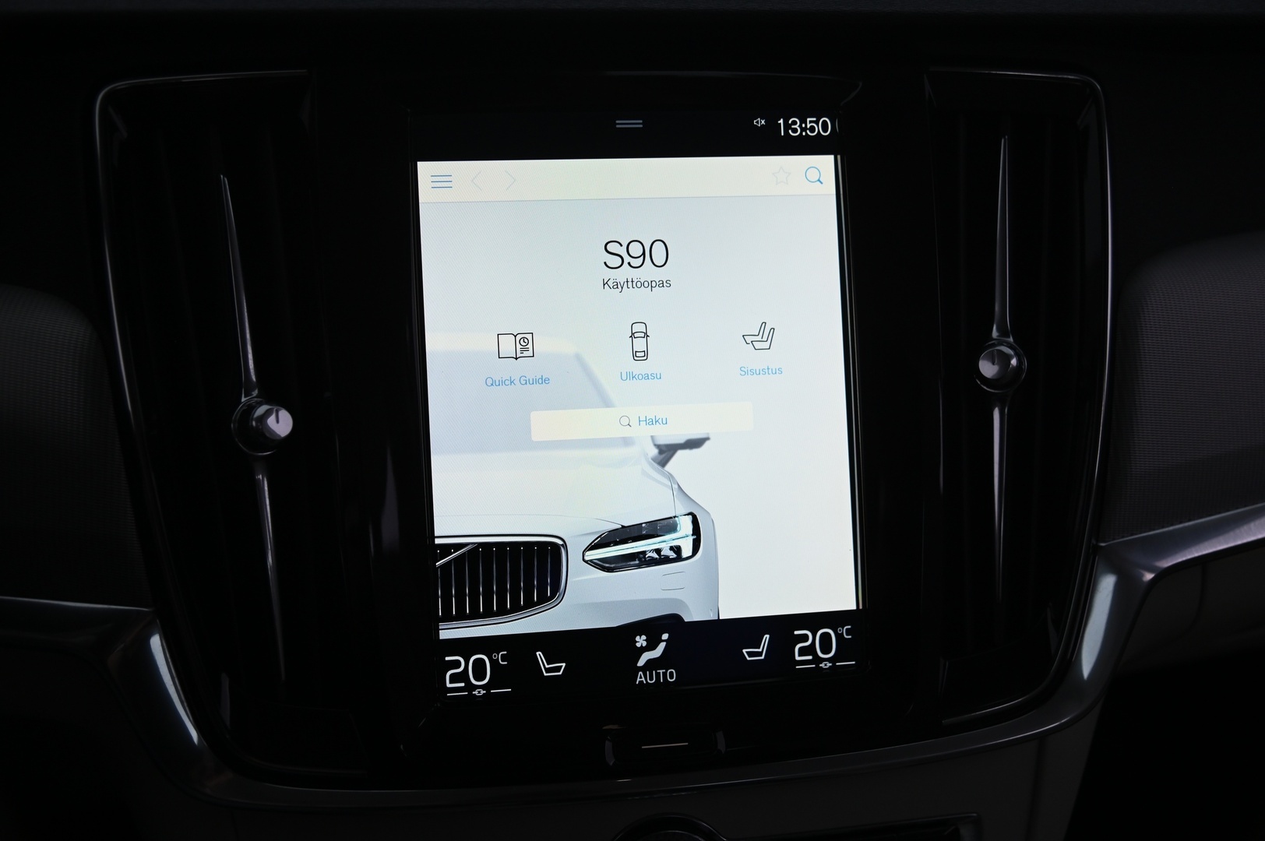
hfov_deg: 50.7
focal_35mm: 38
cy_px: 420
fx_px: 1334
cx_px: 632
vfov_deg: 35.0
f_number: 4
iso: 1250
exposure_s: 1/125
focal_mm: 38
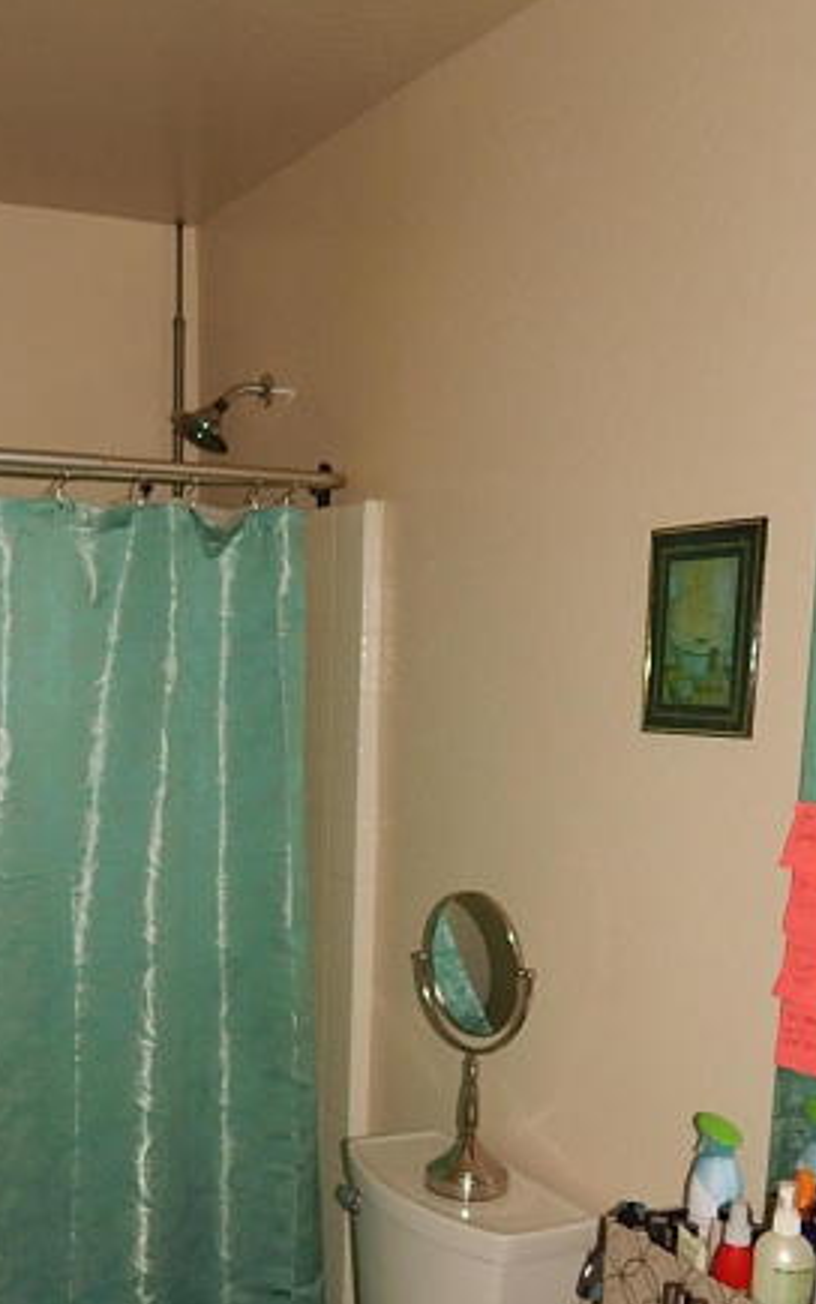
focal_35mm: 43
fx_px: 1530
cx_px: 219
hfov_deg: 29.5
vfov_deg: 45.0
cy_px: 944
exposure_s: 1/30
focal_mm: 4
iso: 200
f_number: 3
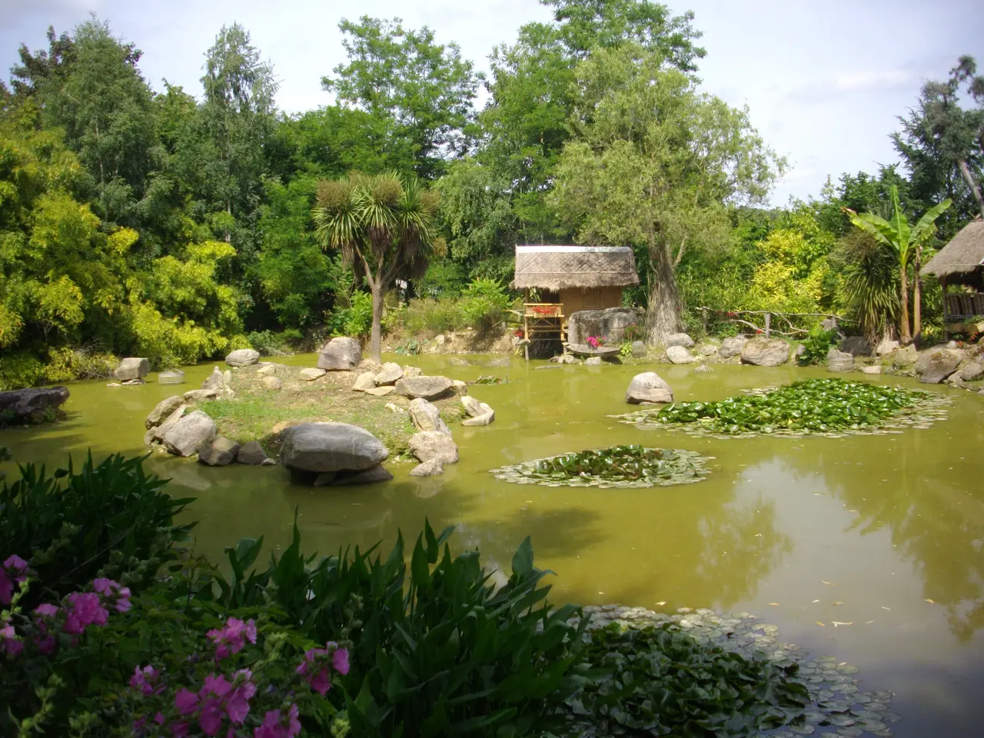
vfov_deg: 38.7
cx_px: 492
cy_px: 369
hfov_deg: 50.1
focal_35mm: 37
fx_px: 1052
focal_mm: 6.2
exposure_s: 1/200
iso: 100
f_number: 5.6
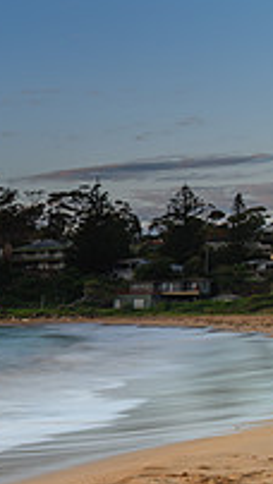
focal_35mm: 73
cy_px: 355
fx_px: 937
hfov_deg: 12.4
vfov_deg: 28.6
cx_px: -414
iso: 31
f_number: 11
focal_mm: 24
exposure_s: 2.5
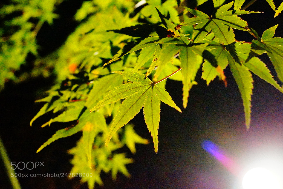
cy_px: 94
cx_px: 142
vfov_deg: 36.8
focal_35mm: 36
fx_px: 283
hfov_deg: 53.2
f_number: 7.1
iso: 16000
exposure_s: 1/200
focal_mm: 24
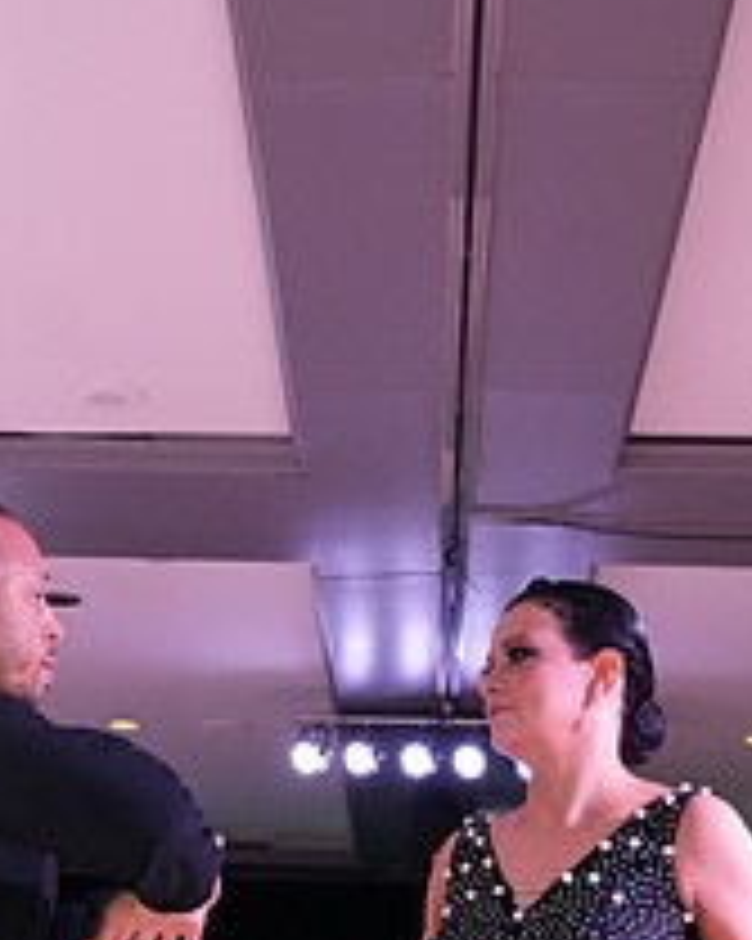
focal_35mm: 86
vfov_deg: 20.6
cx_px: 209
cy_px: 1160
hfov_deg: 17.8
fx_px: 2394
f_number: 6.3
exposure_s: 1/250
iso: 3200
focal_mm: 33
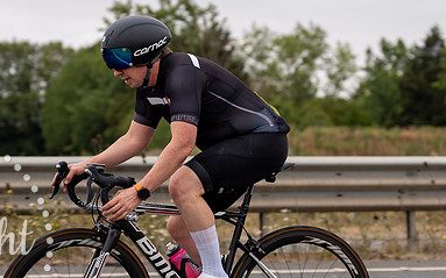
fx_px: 1822
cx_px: 182
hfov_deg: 13.9
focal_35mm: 150
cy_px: 135
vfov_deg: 8.7
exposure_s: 1/800
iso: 100
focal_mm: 70
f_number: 3.2
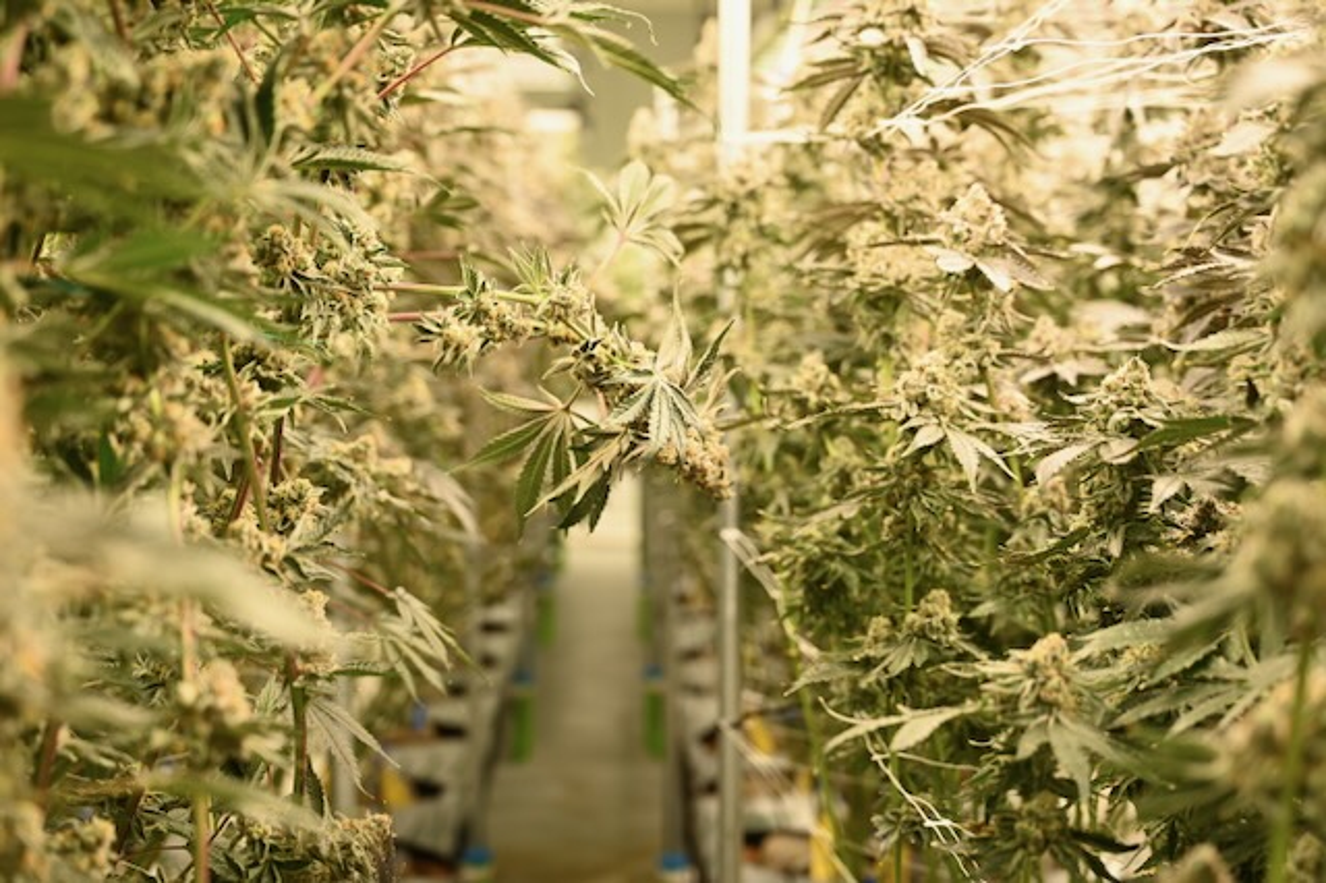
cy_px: 442
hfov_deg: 39.6
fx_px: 1841
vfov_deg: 27.0
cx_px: 663
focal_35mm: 50
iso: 200
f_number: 4
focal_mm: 50
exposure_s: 1/125
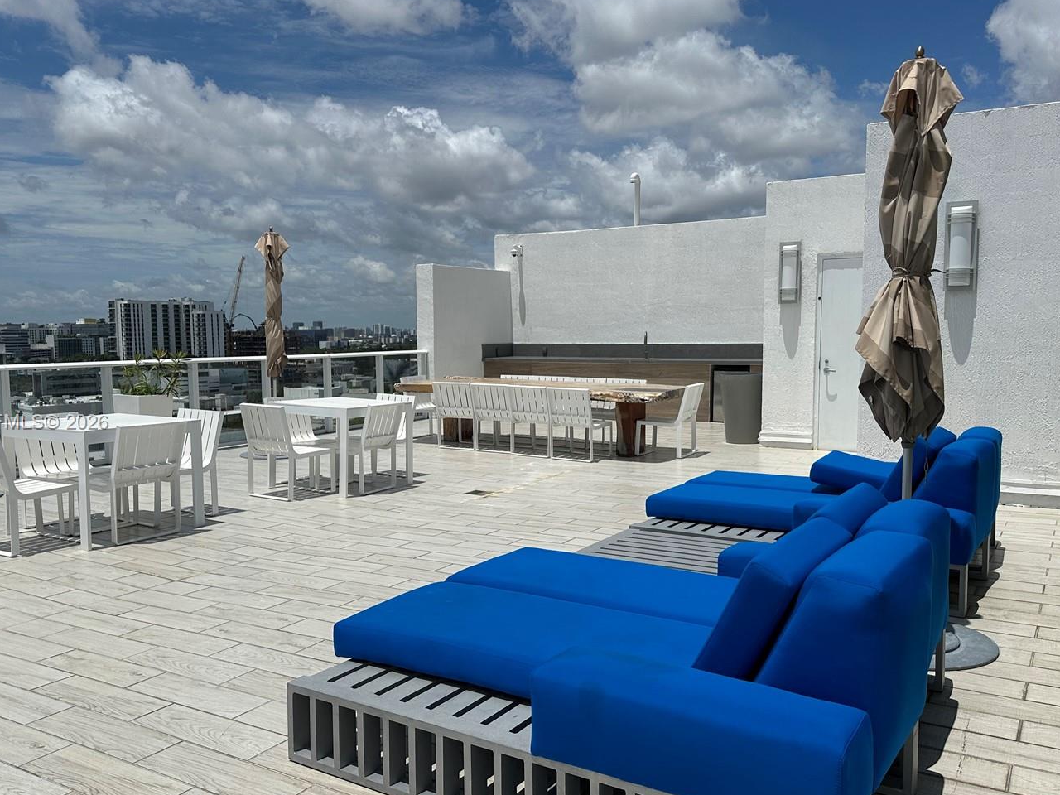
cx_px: 513
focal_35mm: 30
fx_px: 919
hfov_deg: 60.0
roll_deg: -0.5
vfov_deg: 46.8
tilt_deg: -5.7
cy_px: 423
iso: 80
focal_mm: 6.86
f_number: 1.78
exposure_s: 1/15625
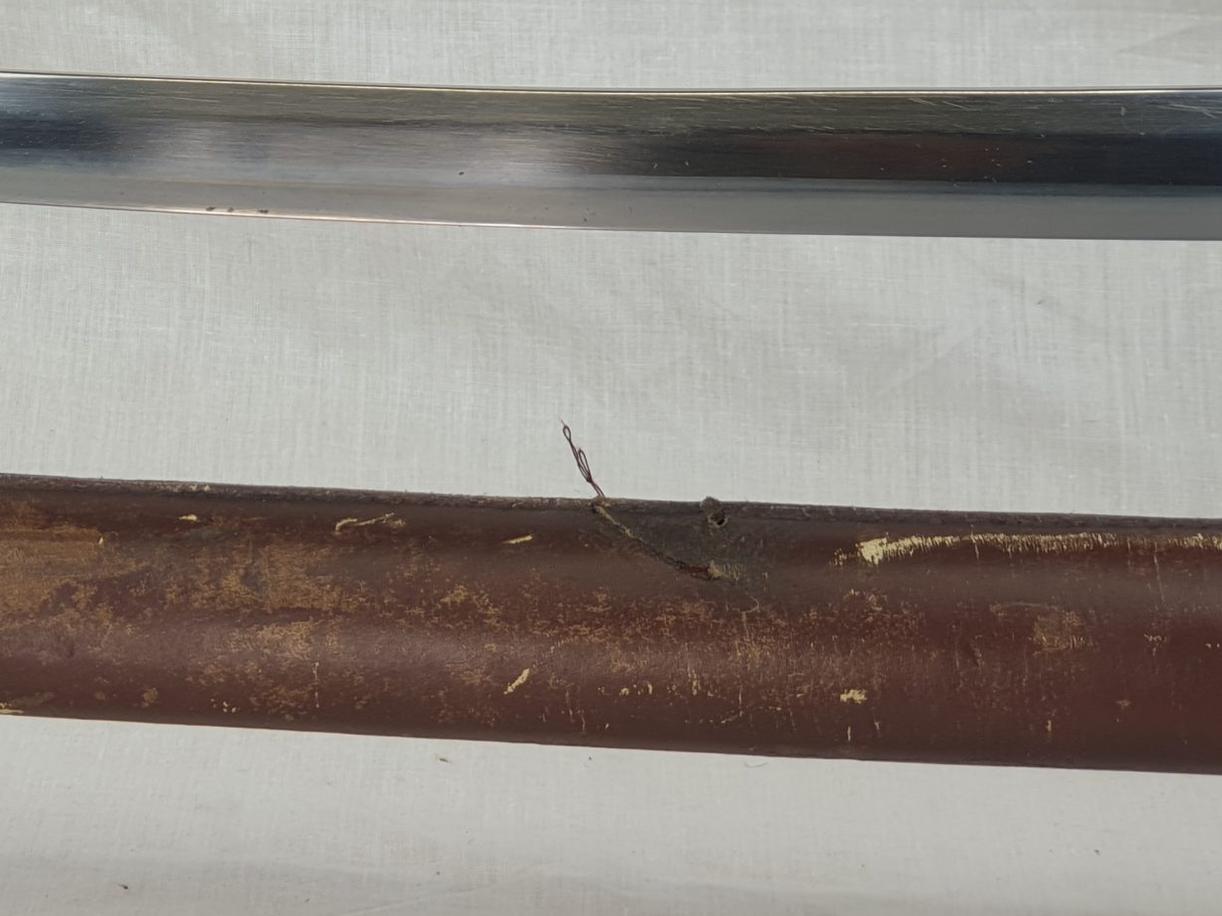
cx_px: 80
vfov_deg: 13.7
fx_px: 3811
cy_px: 334
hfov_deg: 17.9
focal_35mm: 108
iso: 100
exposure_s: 1/50
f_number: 2.4
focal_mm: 6
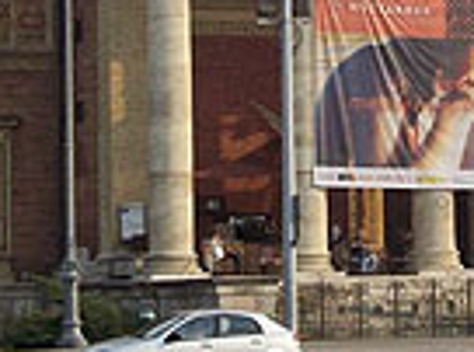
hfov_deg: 8.6
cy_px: -35
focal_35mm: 232
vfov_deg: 6.3
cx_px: 272
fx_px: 3166
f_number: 3.8
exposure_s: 1/8
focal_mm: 11.6
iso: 1000
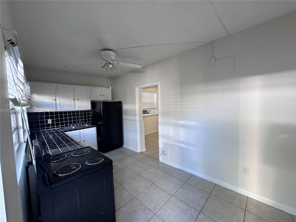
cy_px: 111
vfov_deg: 85.7
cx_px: 148
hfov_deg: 102.1
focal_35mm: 14
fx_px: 120
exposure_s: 1/120
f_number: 2.2
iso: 125
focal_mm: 2.22
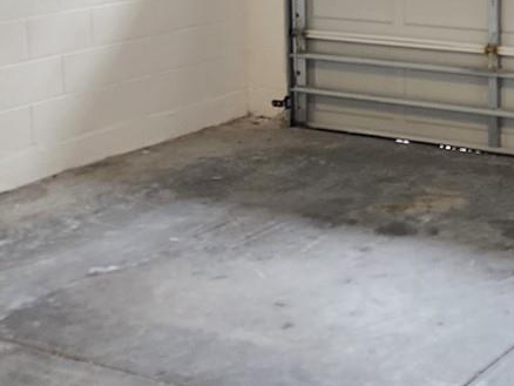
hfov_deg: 22.9
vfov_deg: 17.3
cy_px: 26
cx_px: 432
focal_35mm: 84
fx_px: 1248
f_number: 1.8
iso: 500
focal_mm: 6.4
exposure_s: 1/120
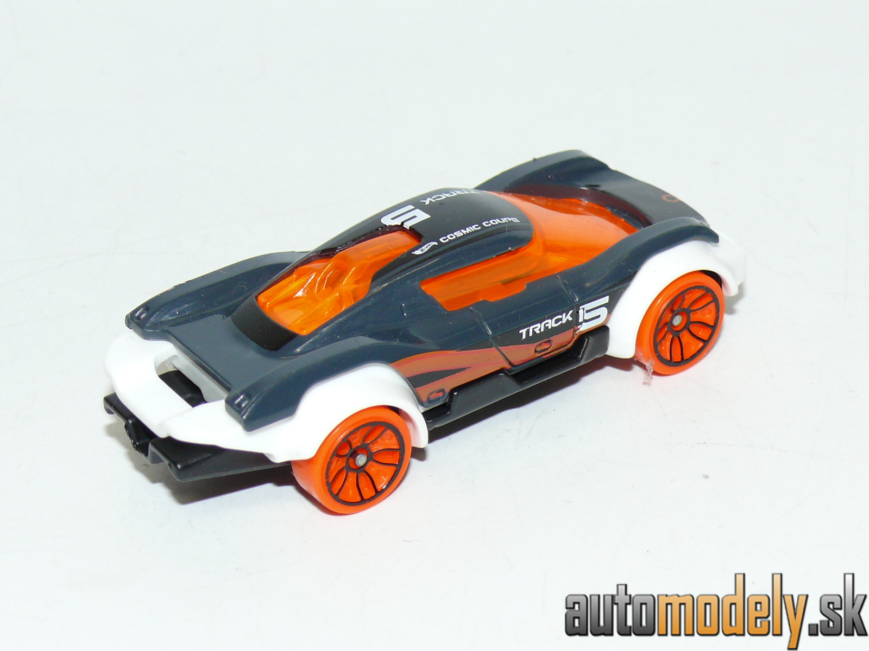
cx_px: 434
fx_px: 2586
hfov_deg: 19.1
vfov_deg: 14.4
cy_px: 326
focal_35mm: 103
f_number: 4
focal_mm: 13.4
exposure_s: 1/30
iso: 100
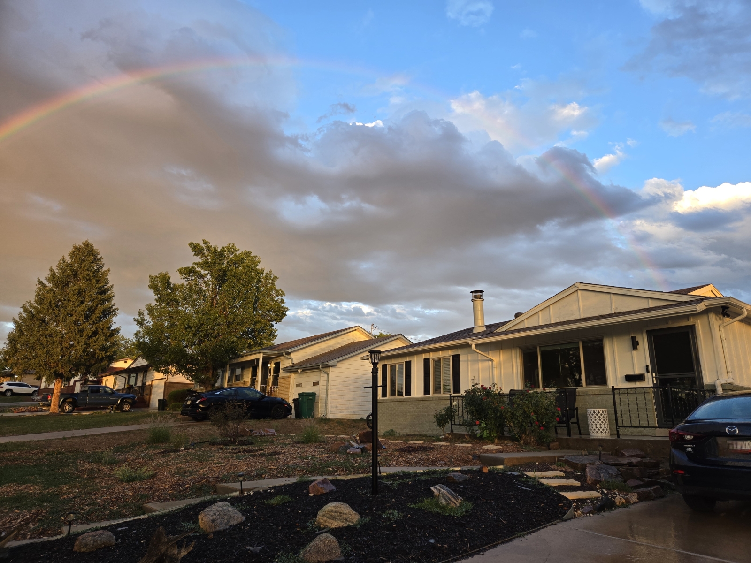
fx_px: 499
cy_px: 282
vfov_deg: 58.9
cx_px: 376
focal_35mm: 23
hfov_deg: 73.9
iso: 50
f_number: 1.8
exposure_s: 1/182
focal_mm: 5.4
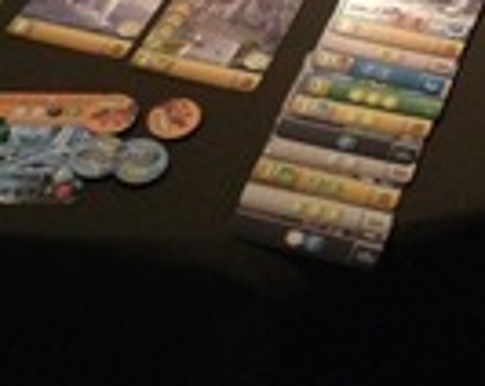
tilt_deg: -37.5
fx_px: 1304
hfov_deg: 20.9
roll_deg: +4.0
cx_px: 357
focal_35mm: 91
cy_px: -120
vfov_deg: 16.0
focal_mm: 3.3
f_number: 2.4
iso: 250
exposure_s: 1/15
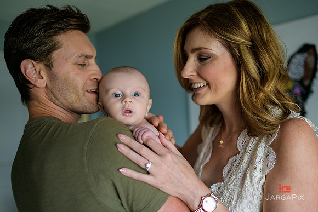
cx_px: 159
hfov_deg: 54.4
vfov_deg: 37.9
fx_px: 309
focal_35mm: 35
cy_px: 106
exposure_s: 1/160
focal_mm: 35
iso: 200
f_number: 2
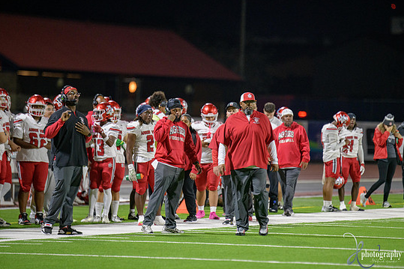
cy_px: 143
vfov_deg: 4.3
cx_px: 206
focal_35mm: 323
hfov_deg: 6.4
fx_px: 3623
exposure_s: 1/250
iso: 2000
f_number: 2.8
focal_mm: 300
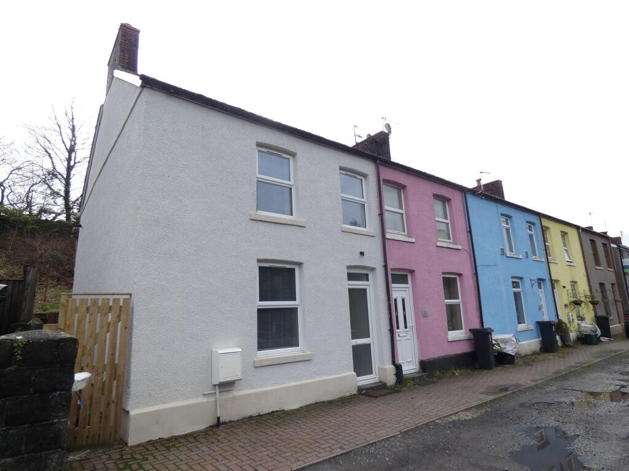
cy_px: 236
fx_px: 363
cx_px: 314
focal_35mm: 20
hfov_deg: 81.7
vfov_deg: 66.0
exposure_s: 1/640
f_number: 2.8
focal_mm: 3.6
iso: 80
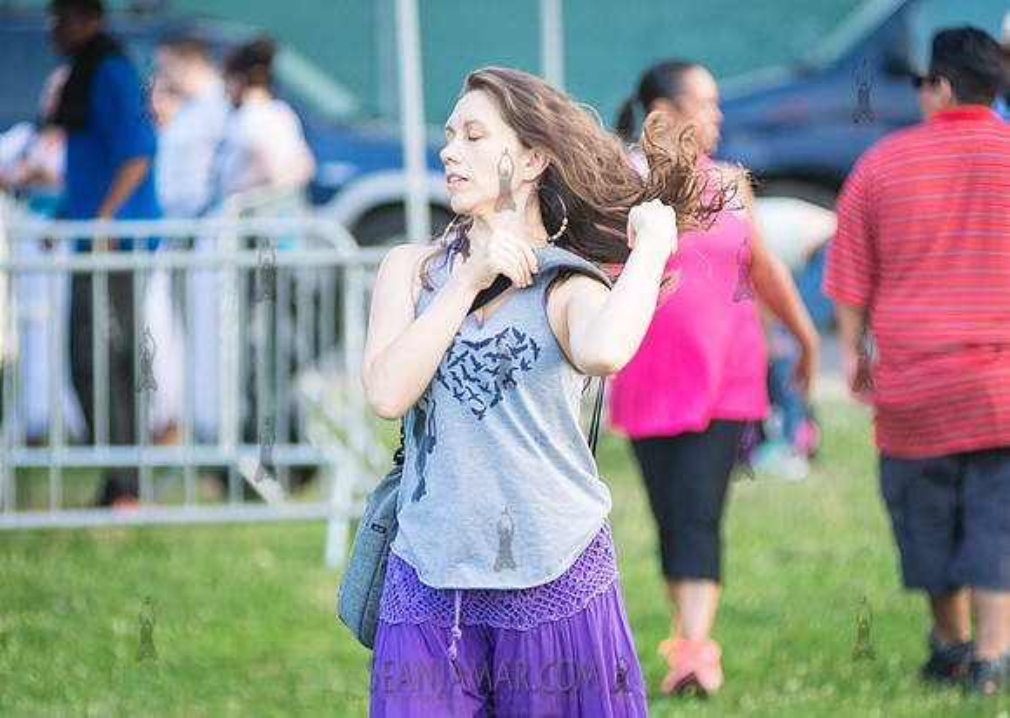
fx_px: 7561
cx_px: 428
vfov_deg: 5.4
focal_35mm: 264
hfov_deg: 7.6
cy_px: 438
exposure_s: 1/500
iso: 1000
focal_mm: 200
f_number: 2.8
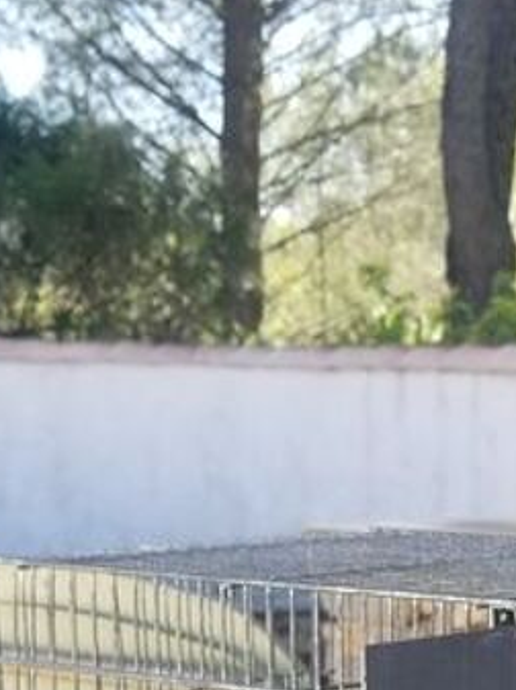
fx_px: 2051
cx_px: 670
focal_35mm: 103
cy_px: 849
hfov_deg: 13.8
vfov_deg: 18.1
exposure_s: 1/382
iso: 50
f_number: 1.7
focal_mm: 4.25
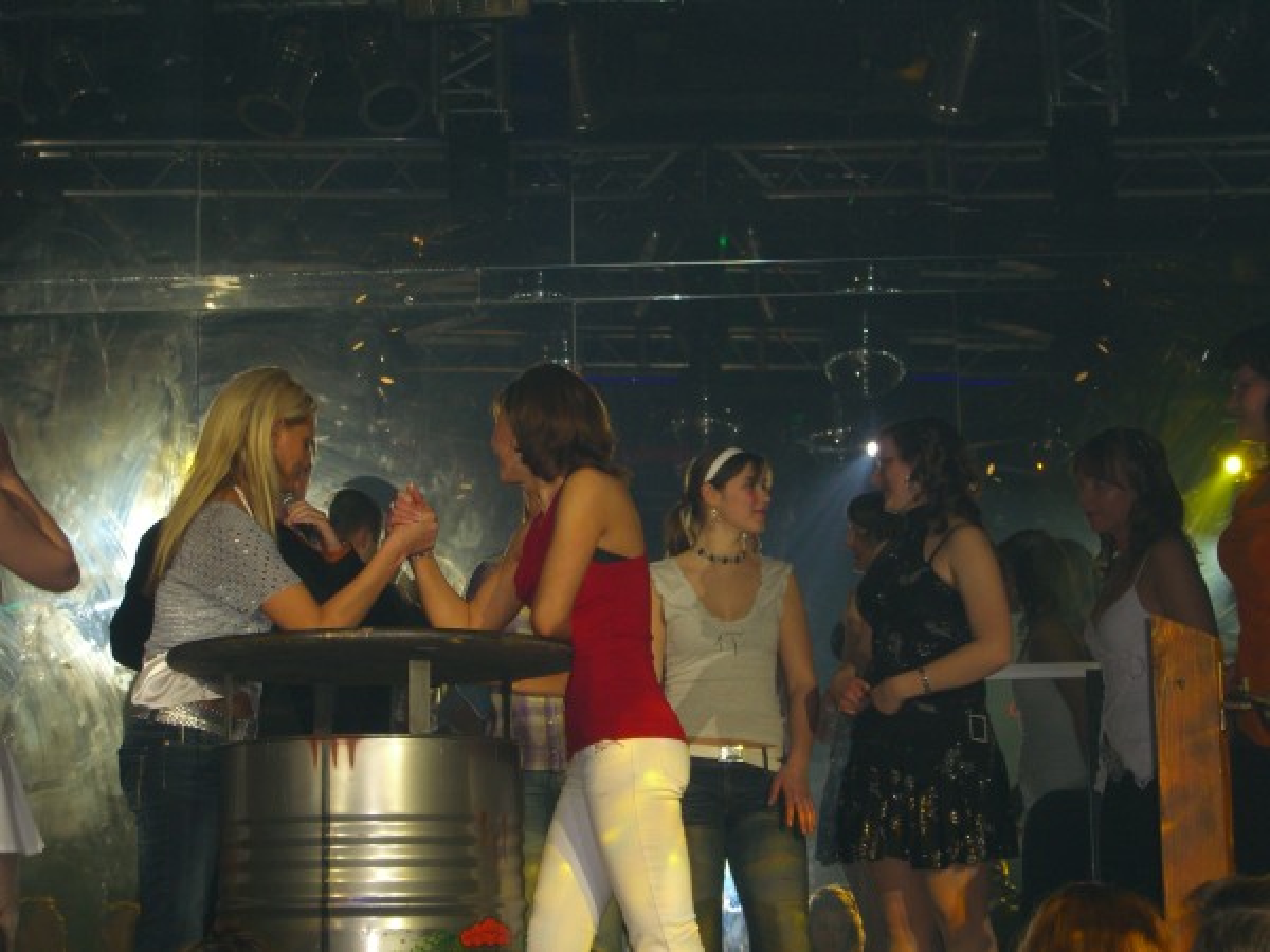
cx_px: 635
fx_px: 2495
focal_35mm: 68
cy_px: 476
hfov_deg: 28.6
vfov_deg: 21.6
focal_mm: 14.2
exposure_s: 1/60
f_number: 4
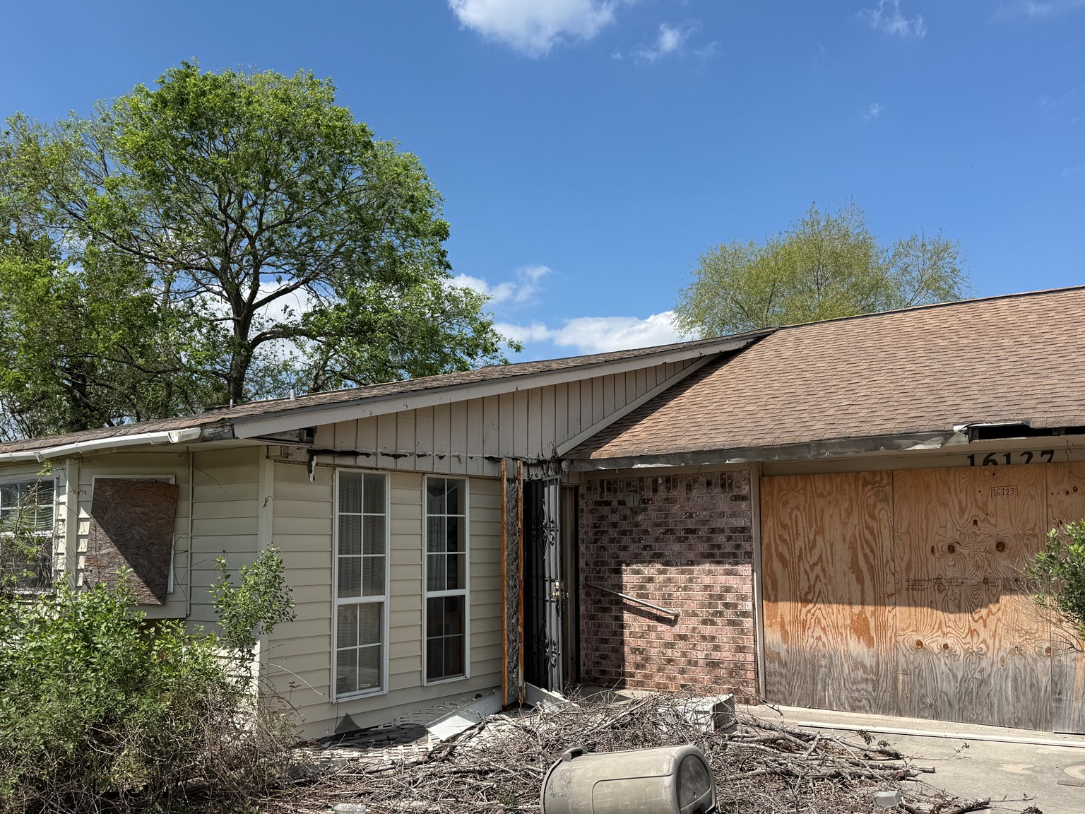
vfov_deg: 44.0
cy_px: 473
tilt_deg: +4.5
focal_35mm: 32
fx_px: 1003
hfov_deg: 56.8
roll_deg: -0.7
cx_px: 550
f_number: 1.78
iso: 80
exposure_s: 1/5714
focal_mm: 6.76
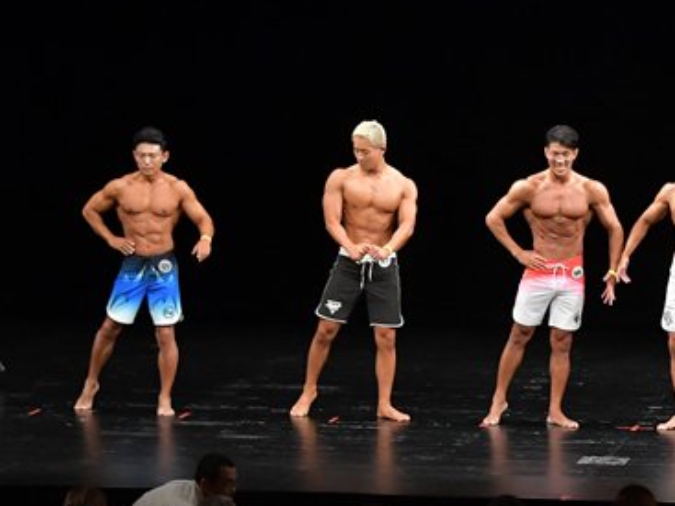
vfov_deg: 7.5
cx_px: 595
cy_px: 302
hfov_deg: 10.0
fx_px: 3840
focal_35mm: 197
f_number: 5.6
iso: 3200
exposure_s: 1/400
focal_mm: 65
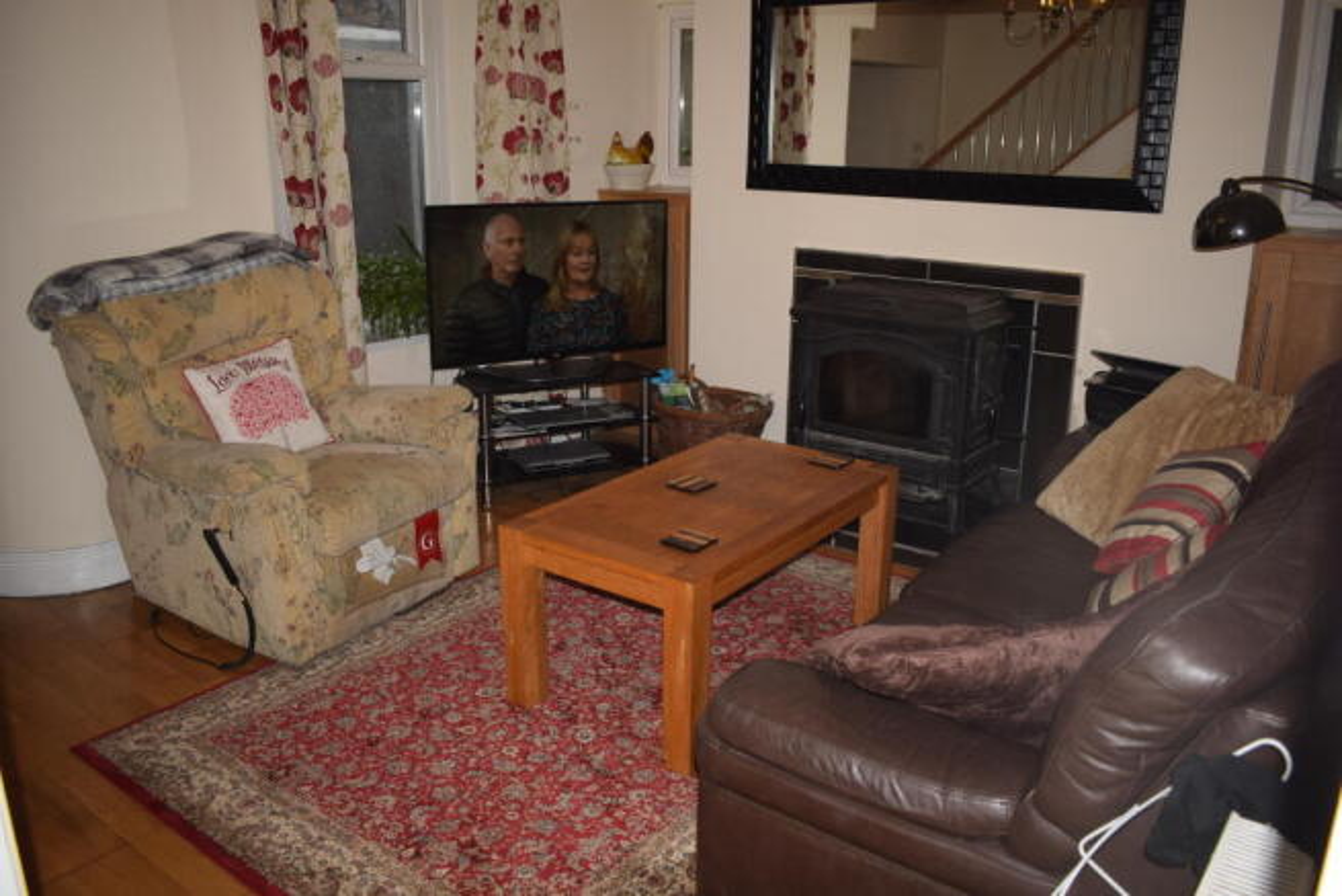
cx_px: 671
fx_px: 1007
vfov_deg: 48.0
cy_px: 448
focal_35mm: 27
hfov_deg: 67.4
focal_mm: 18
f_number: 3.5
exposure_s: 1/60
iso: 100
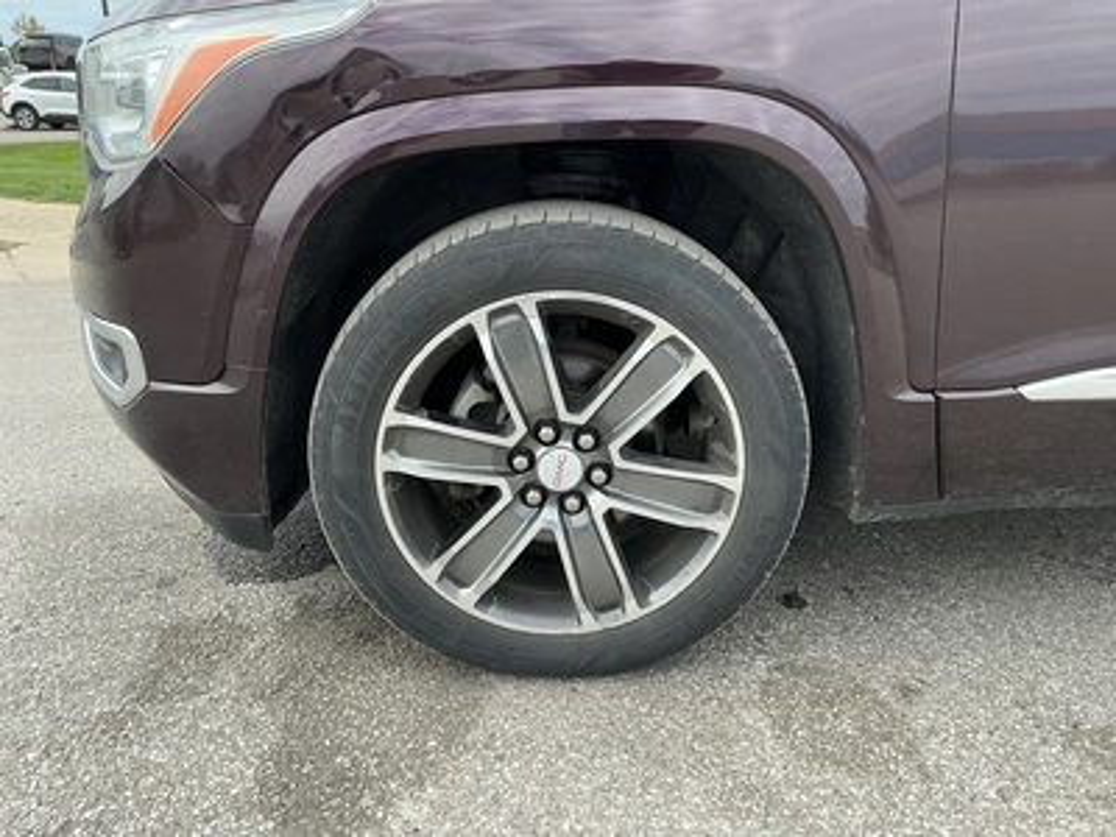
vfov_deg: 49.7
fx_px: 903
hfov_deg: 63.4
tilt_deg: -18.0
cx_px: 558
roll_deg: +3.1
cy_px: 418
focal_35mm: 28
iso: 25
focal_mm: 3
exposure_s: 1/509
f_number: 1.8
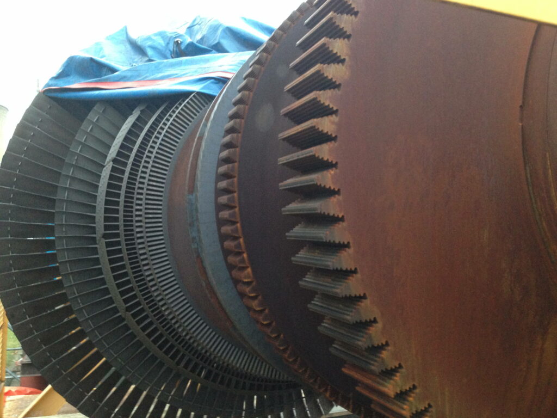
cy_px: 209
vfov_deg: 42.9
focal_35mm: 33
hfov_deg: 55.4
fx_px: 531
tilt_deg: +3.4
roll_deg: +0.4
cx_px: 278
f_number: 2.4
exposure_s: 1/20
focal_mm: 4.12
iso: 250
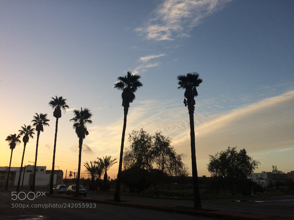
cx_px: 147
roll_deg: -0.1
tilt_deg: +14.6
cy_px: 110
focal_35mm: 29
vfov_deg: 48.2
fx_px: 246
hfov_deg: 61.7
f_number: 2.2
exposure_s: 1/695
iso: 32
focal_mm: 4.15
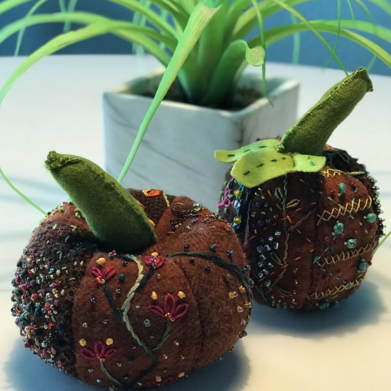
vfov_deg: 25.4
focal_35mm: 68
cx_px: 196
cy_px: 200
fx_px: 869
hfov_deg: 25.4
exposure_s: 1/60
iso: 200
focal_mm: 6.6
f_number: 2.8
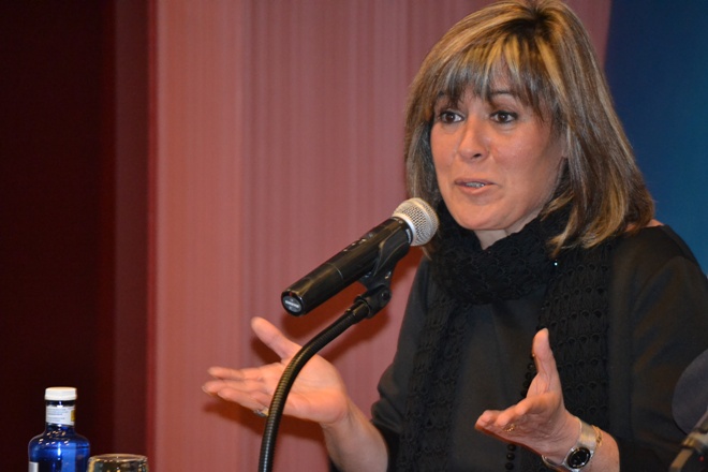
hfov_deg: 7.6
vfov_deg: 5.1
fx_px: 5310
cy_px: 236
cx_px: 354
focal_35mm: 270
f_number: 5.6
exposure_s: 1/60
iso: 3200
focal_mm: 180
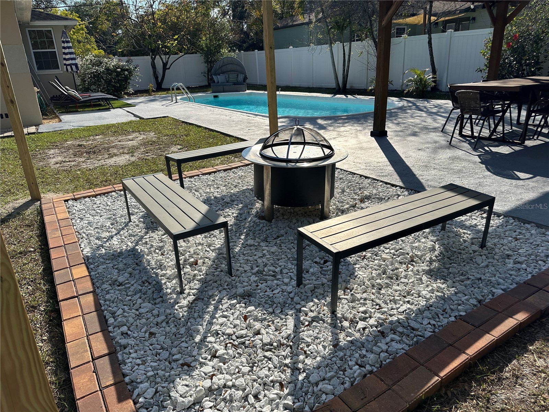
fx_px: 381
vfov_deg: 56.8
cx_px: 274
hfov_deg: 71.6
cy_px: 206
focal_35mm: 24
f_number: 1.78
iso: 80
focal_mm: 6.86
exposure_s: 1/5525
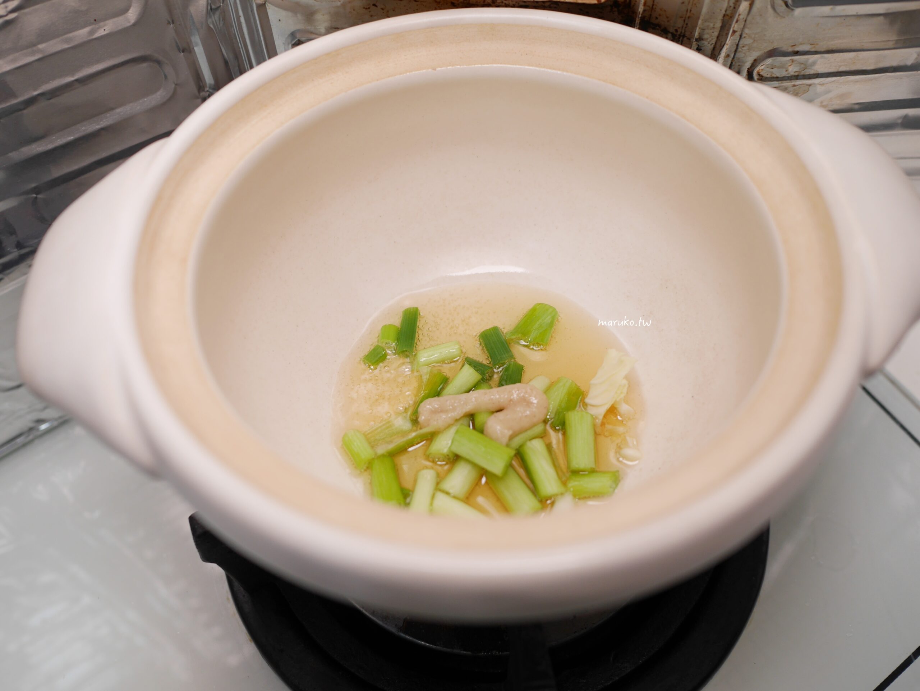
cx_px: 460
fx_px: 798
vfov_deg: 46.8
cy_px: 346
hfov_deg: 59.9
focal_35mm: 30
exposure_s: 1/125
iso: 200
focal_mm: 15
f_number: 2.5
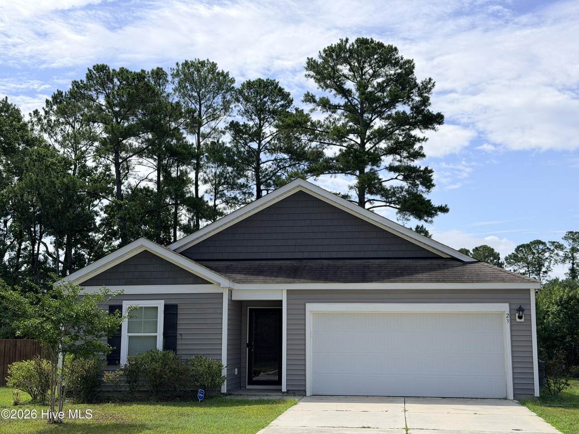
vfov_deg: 30.3
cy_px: 217
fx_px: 803
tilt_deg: +9.2
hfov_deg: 39.7
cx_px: 290
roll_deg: -0.5
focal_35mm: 48
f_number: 1.78
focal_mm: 6.76
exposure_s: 1/6024
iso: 64
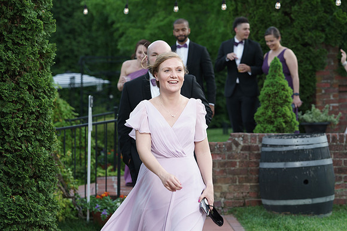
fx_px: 912
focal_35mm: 95
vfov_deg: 14.5
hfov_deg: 21.5
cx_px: 198
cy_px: 114
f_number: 4
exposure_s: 1/200
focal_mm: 82
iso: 200
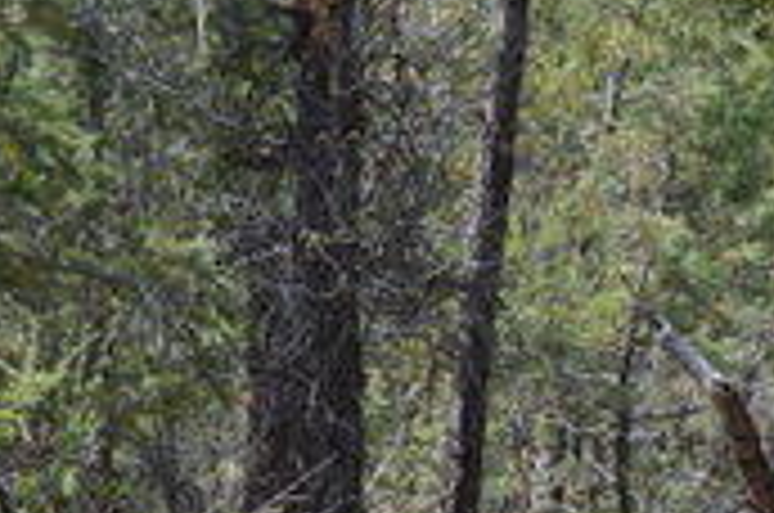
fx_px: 4077
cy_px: 634
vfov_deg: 7.1
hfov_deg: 10.6
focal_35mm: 190
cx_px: 999
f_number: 7.1
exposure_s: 1/200
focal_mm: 34
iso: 100
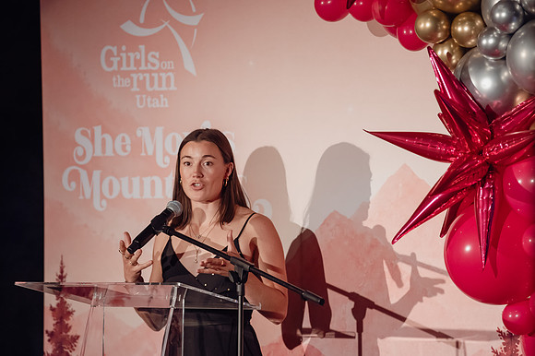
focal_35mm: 203
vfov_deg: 6.8
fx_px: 3012
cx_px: 283
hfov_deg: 10.2
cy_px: 152
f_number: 2.8
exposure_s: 1/400
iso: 3200
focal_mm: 165
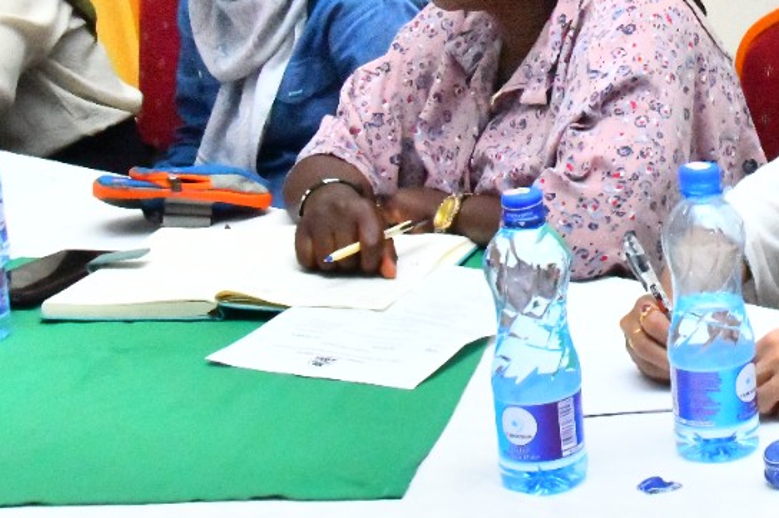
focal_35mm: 103
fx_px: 2227
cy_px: 64
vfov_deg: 13.2
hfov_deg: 19.1
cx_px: 842
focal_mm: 35
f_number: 18
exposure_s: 1/125
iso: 25600
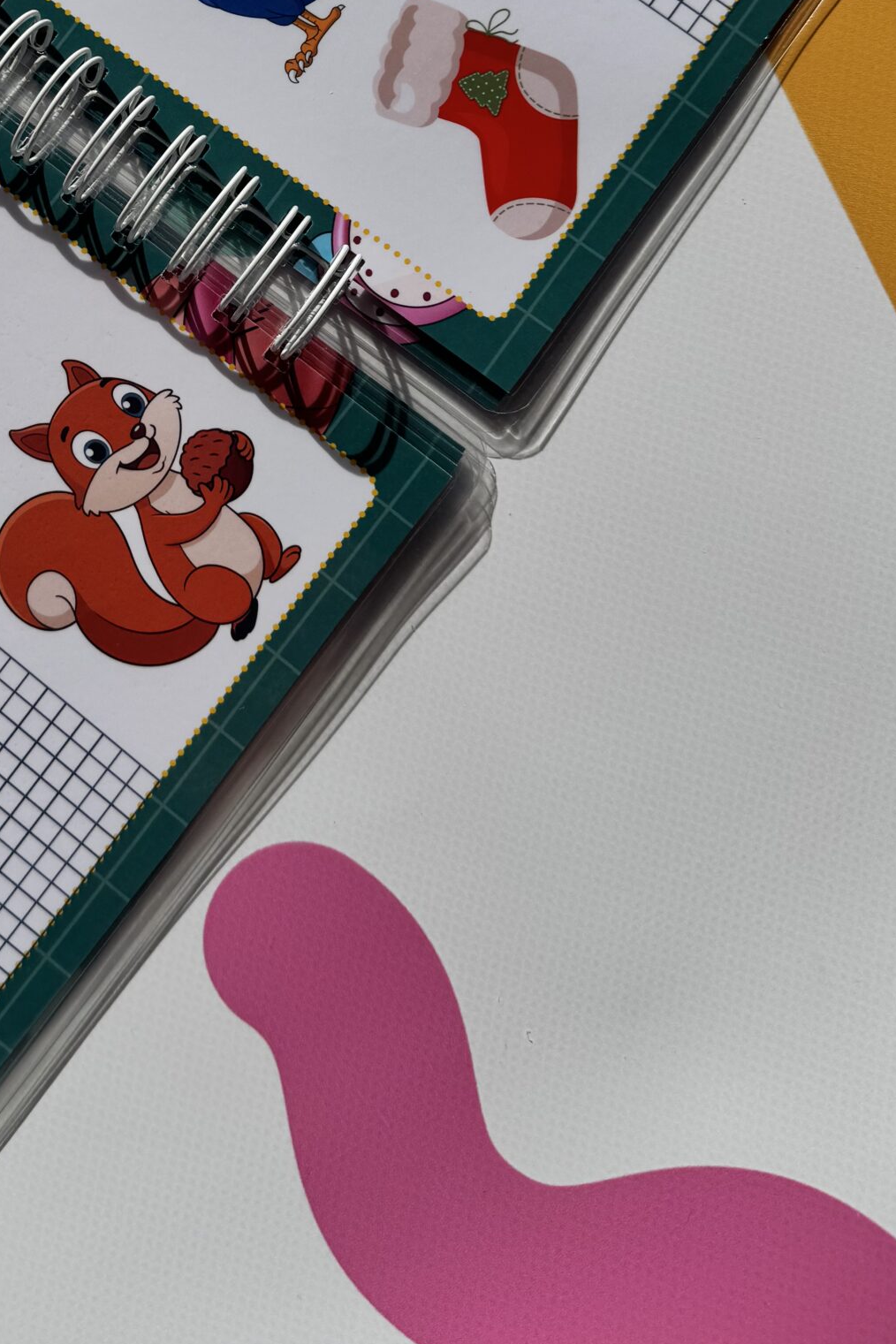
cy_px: 219
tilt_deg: -84.6
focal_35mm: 42
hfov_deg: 30.6
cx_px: 108
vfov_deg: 43.6
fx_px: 1568
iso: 80
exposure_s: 1/9009
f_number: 1.78
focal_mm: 6.76
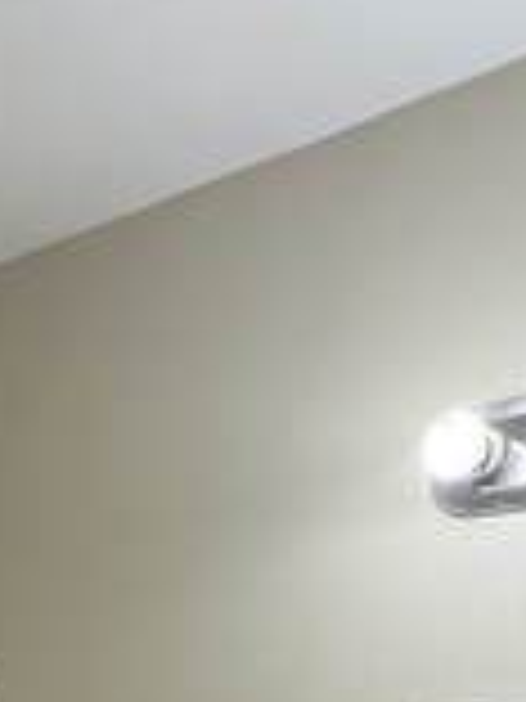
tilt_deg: -15.7
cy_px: 1181
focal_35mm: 60
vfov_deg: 22.7
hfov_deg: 22.9
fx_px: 1216
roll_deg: -1.7
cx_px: -58
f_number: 2.2
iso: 100
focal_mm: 2.22
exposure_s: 1/120
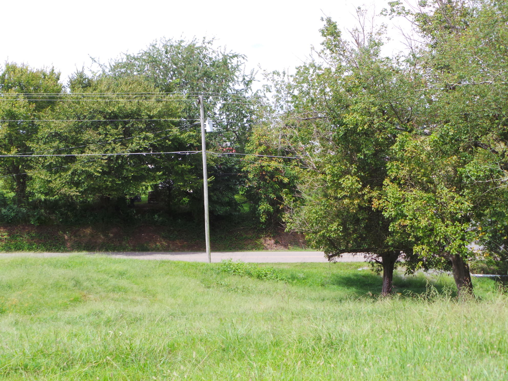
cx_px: 254
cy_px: 190
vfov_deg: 28.6
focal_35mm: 51
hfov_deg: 37.5
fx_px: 748
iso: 100
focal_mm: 9.2
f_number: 3.8
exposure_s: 1/320
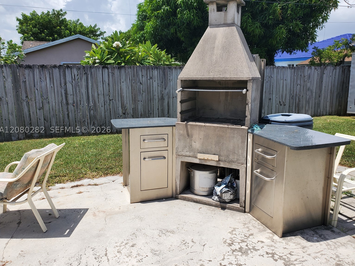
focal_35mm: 27
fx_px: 277
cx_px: 182
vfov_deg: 51.4
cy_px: 130
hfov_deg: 65.3
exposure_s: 1/2341
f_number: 2.4
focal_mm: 4.3
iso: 50
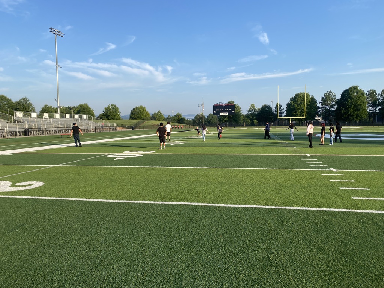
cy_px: 144
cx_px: 192
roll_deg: +0.9
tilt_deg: -7.2
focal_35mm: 26
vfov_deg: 53.1
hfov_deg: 67.3
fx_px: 288
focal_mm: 4.25
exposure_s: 1/1412
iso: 32
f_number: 1.8
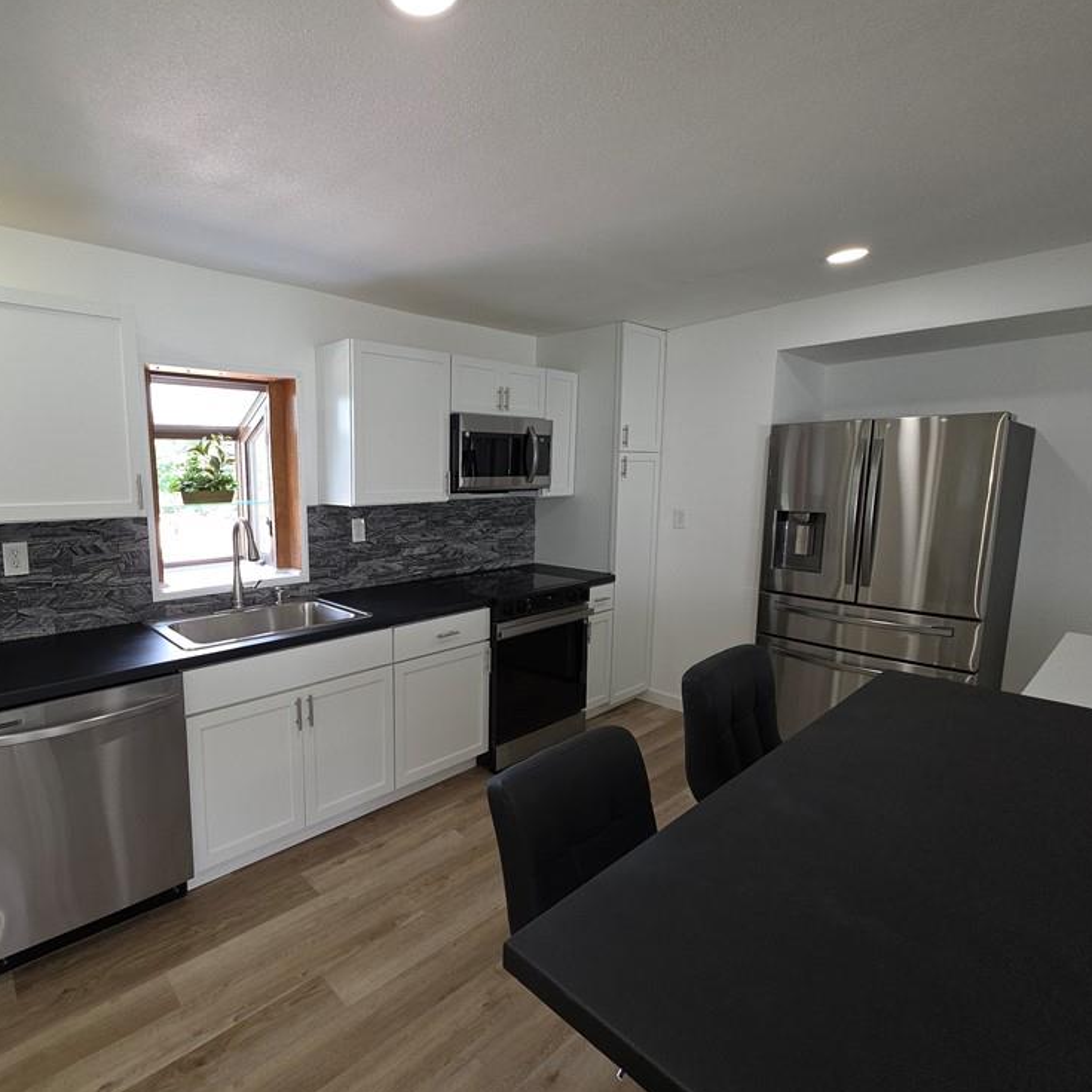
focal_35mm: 16
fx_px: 571
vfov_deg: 87.4
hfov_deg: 85.4
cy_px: 553
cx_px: 397
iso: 50
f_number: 1.9
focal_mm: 2.2
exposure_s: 1/60
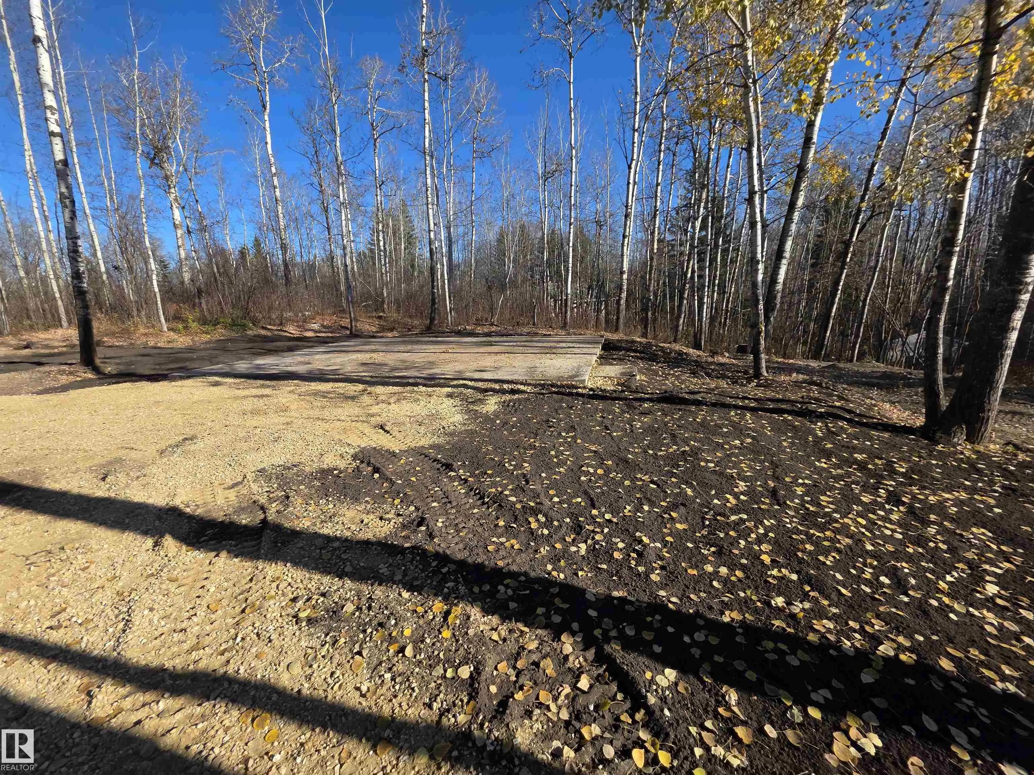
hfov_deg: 106.2
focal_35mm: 13
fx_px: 388
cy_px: 388
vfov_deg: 89.9
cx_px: 517
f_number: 1.9
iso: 40
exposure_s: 1/1429
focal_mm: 2.2
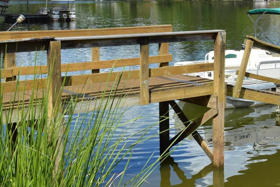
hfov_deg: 26.9
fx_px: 560
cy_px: 65
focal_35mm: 72
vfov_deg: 18.9
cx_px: 264
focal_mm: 22
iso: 100
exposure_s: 1/320
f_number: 9
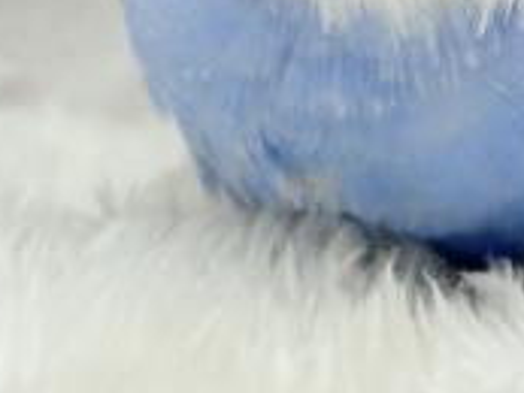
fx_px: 2908
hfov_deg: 10.3
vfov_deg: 7.6
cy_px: -209
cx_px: 439
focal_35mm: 192
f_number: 1.6
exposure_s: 1/100
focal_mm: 5.96
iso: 64
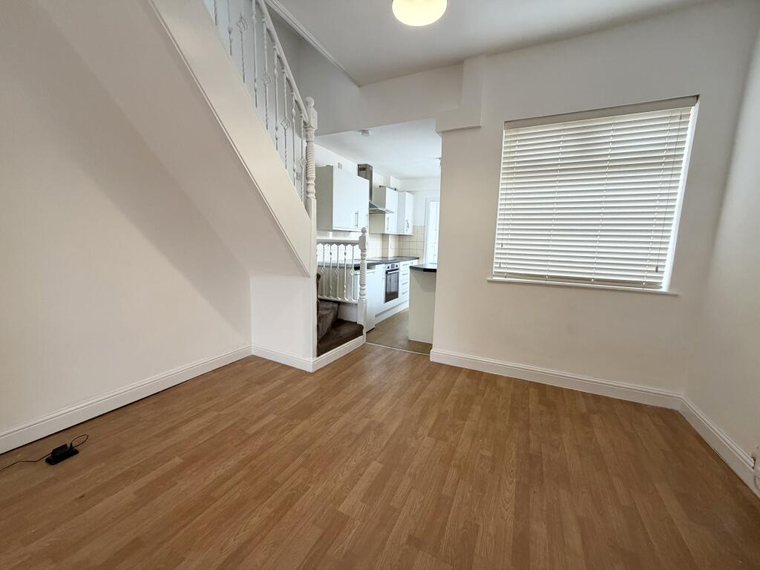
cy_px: 285
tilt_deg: -8.0
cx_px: 380
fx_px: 307
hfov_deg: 102.1
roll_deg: -1.0
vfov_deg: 85.7
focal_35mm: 14
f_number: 2.2
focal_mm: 2.22
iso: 250
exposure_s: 1/121
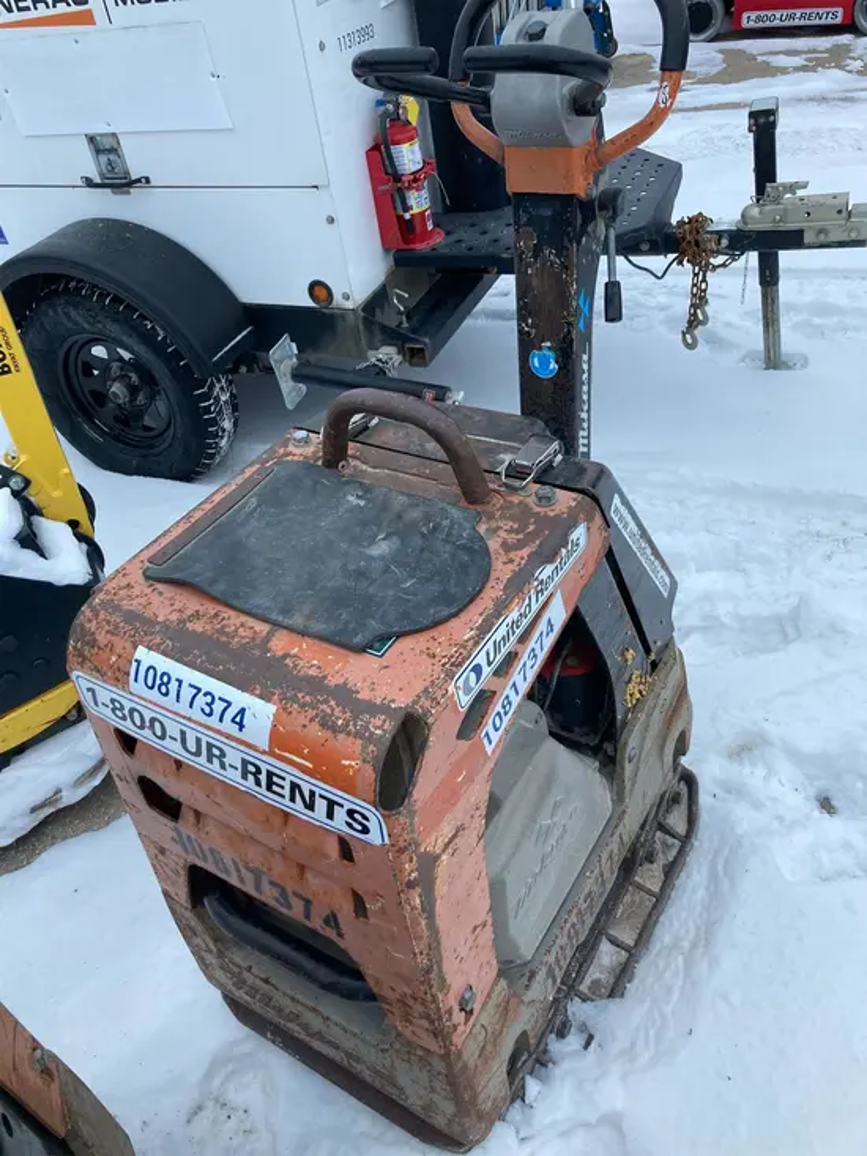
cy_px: 578
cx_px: 434
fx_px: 935
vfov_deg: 63.4
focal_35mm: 28
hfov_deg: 49.8
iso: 100
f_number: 1.8
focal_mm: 3.99
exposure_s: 1/60
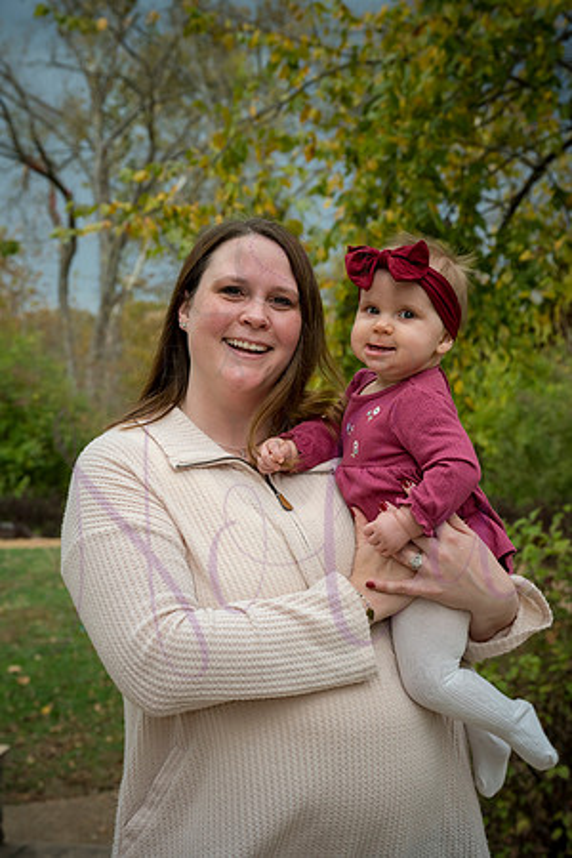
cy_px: 429
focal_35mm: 52
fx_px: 1239
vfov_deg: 38.2
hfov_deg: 26.0
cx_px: 286
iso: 400
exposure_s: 1/500
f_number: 6.3
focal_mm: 52
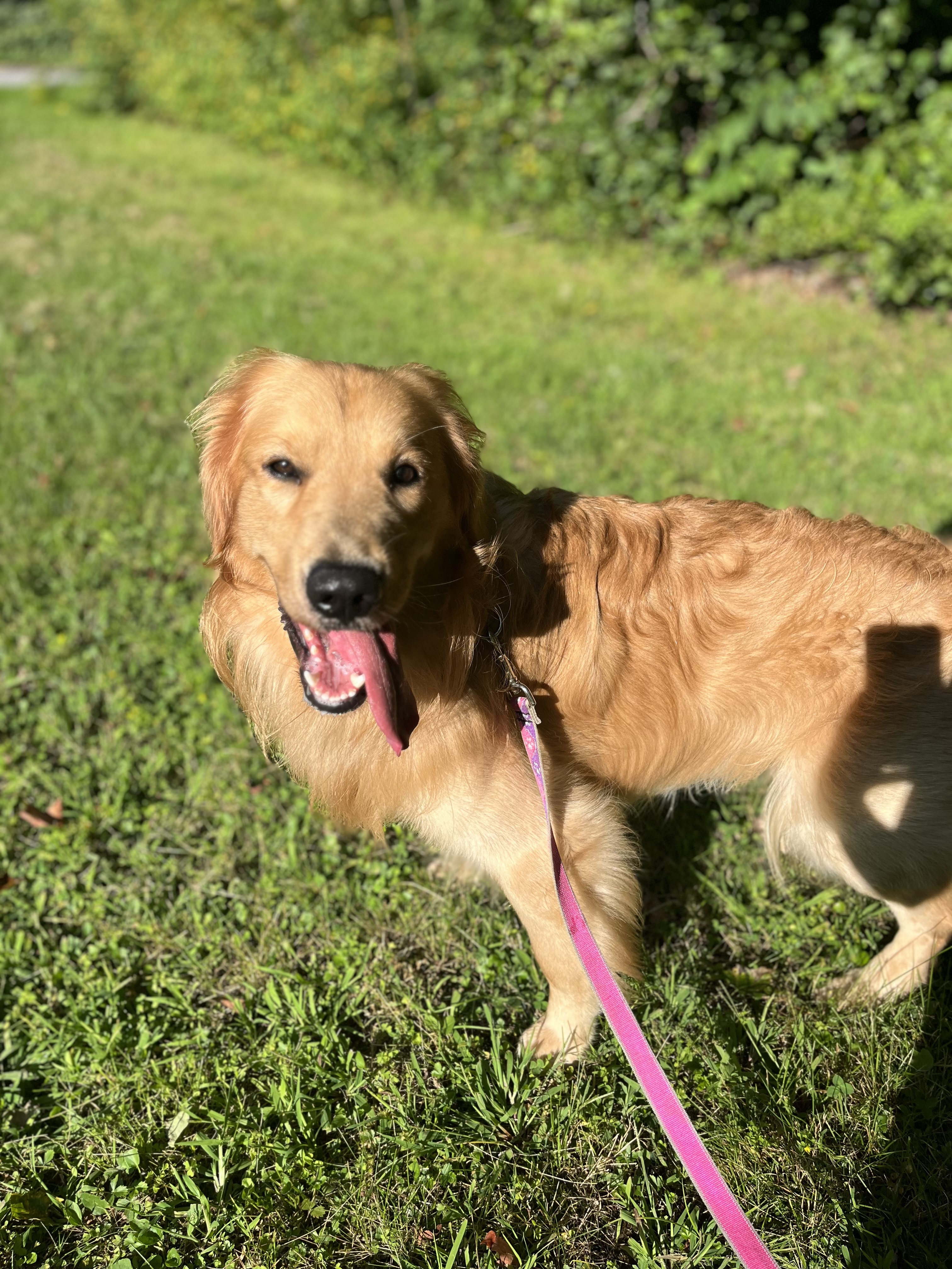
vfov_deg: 67.3
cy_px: 634
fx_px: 953
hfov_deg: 53.1
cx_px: 476
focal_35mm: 26
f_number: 1.6
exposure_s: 1/2410
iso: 50
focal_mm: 5.1
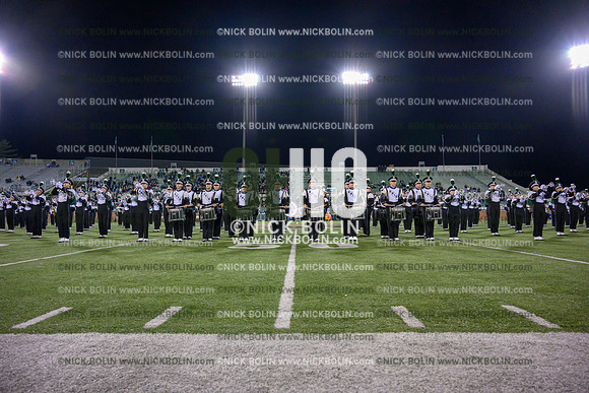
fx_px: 393
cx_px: 294
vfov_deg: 53.2
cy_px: 196
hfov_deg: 73.7
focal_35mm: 24
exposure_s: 1/1000
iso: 5000
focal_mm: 24
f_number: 4
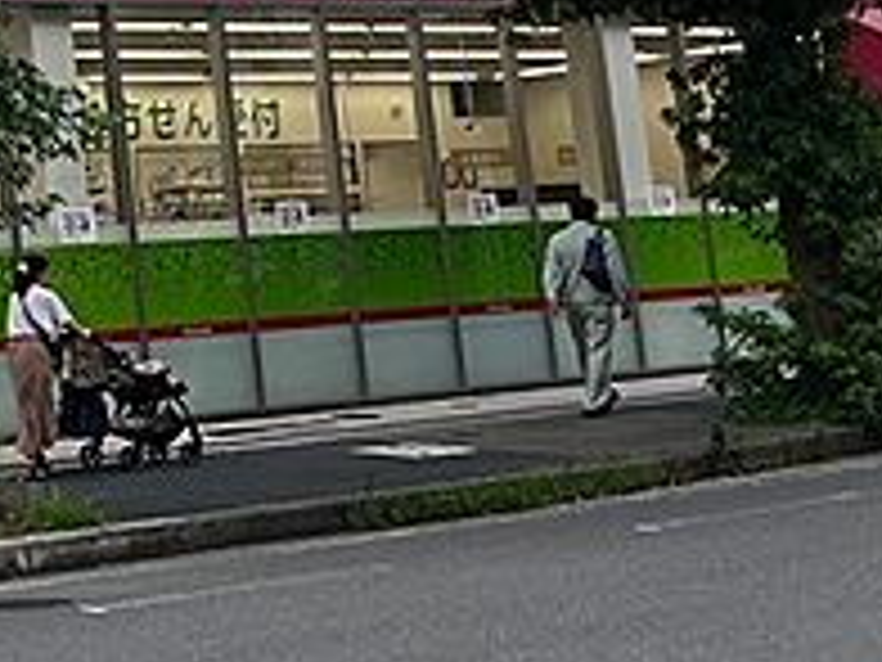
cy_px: -18
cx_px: -526
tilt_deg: +8.3
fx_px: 2166
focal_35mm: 85
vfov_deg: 16.9
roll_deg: +3.7
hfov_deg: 19.4
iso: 50
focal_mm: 5.1
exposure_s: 1/362
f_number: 1.6
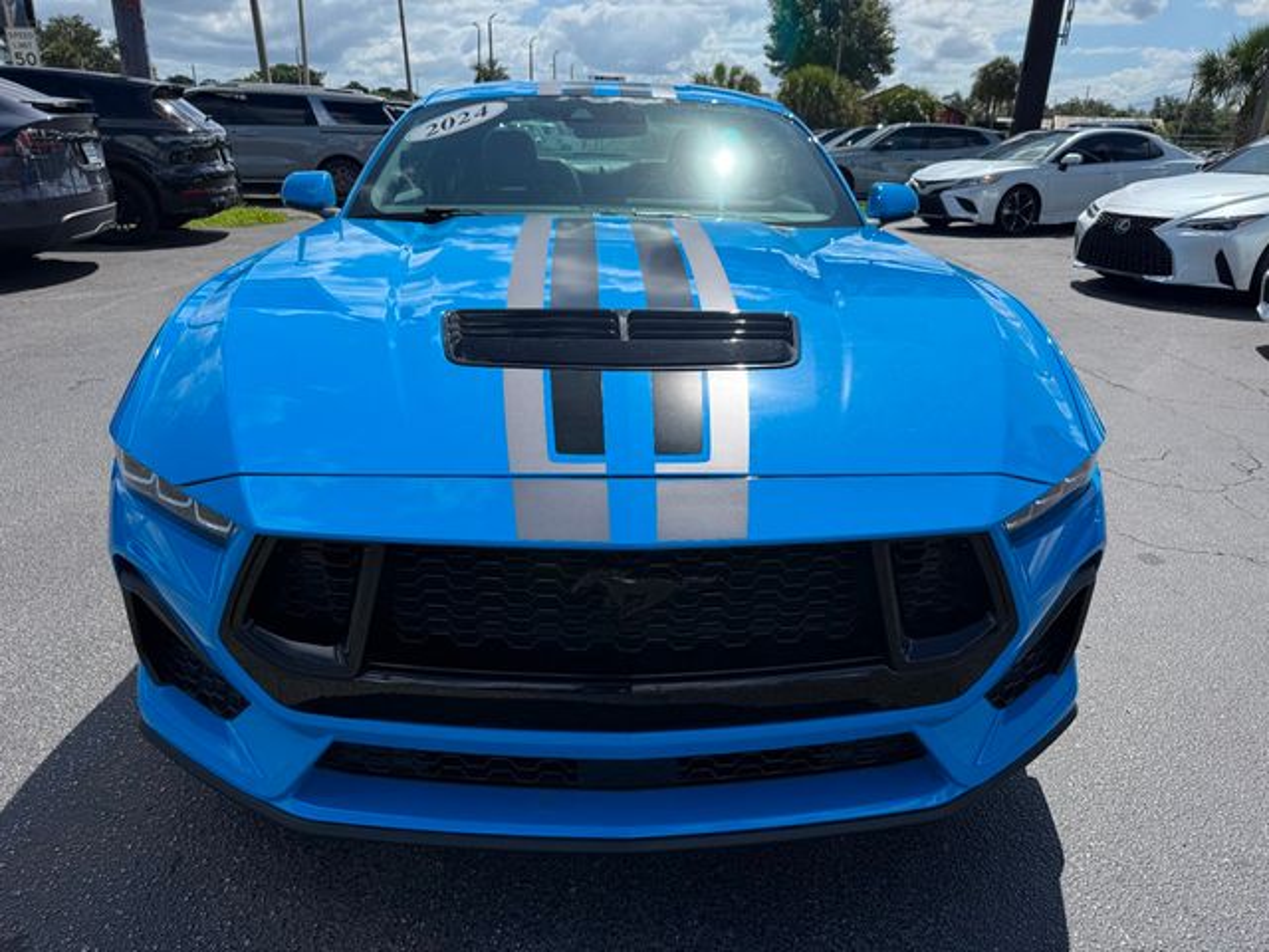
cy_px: 476
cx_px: 634
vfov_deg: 56.8
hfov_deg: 71.6
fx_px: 880
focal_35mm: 24
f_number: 1.78
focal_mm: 6.76
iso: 80
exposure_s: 1/5319
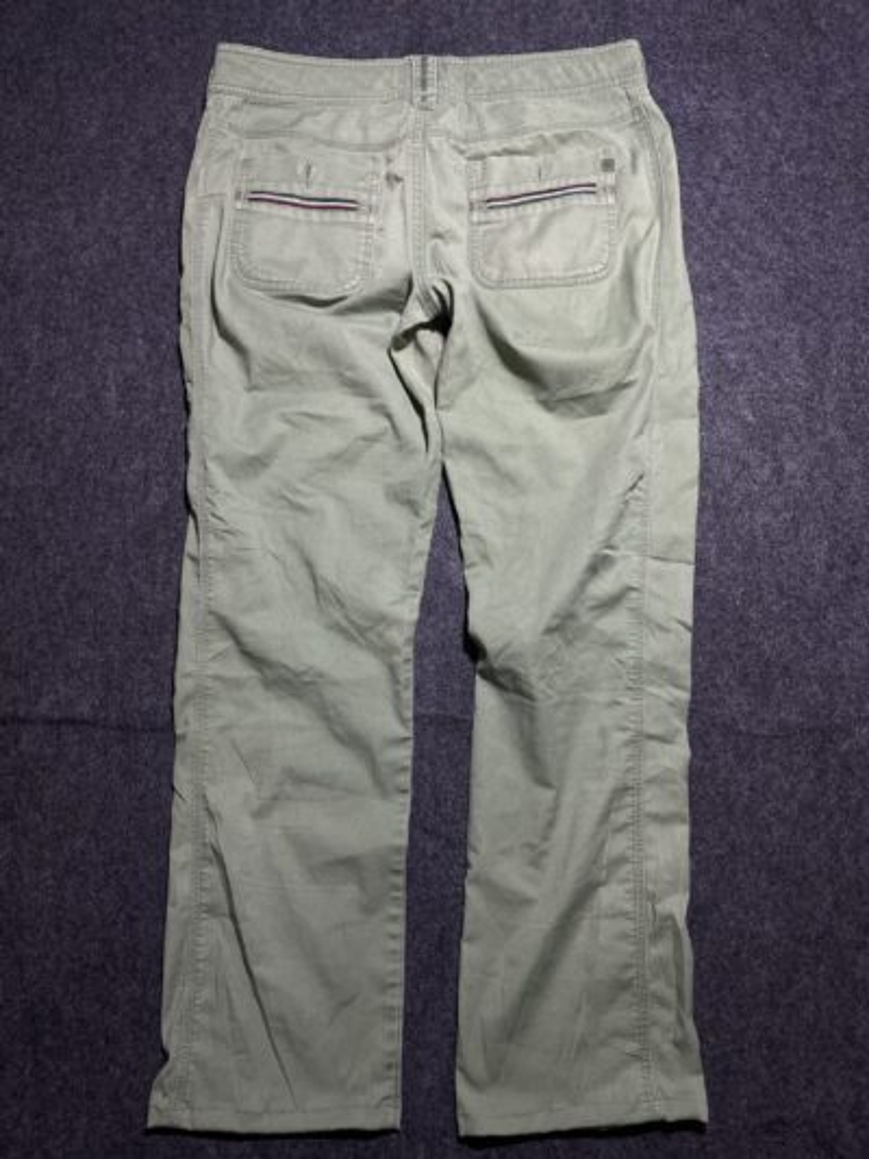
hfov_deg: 53.1
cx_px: 434
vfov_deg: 67.3
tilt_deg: -53.4
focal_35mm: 26
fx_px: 870
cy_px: 580
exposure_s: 1/100
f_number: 1.6
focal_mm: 4.2
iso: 80
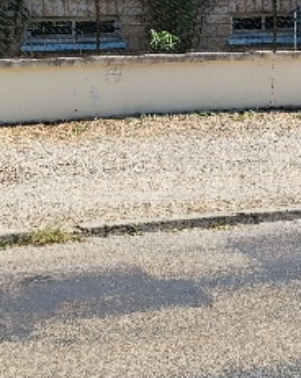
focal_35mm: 84
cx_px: 337
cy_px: 8
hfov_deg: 17.6
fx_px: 938
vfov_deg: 22.0
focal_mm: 6.12
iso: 50
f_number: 1.9
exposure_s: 1/600
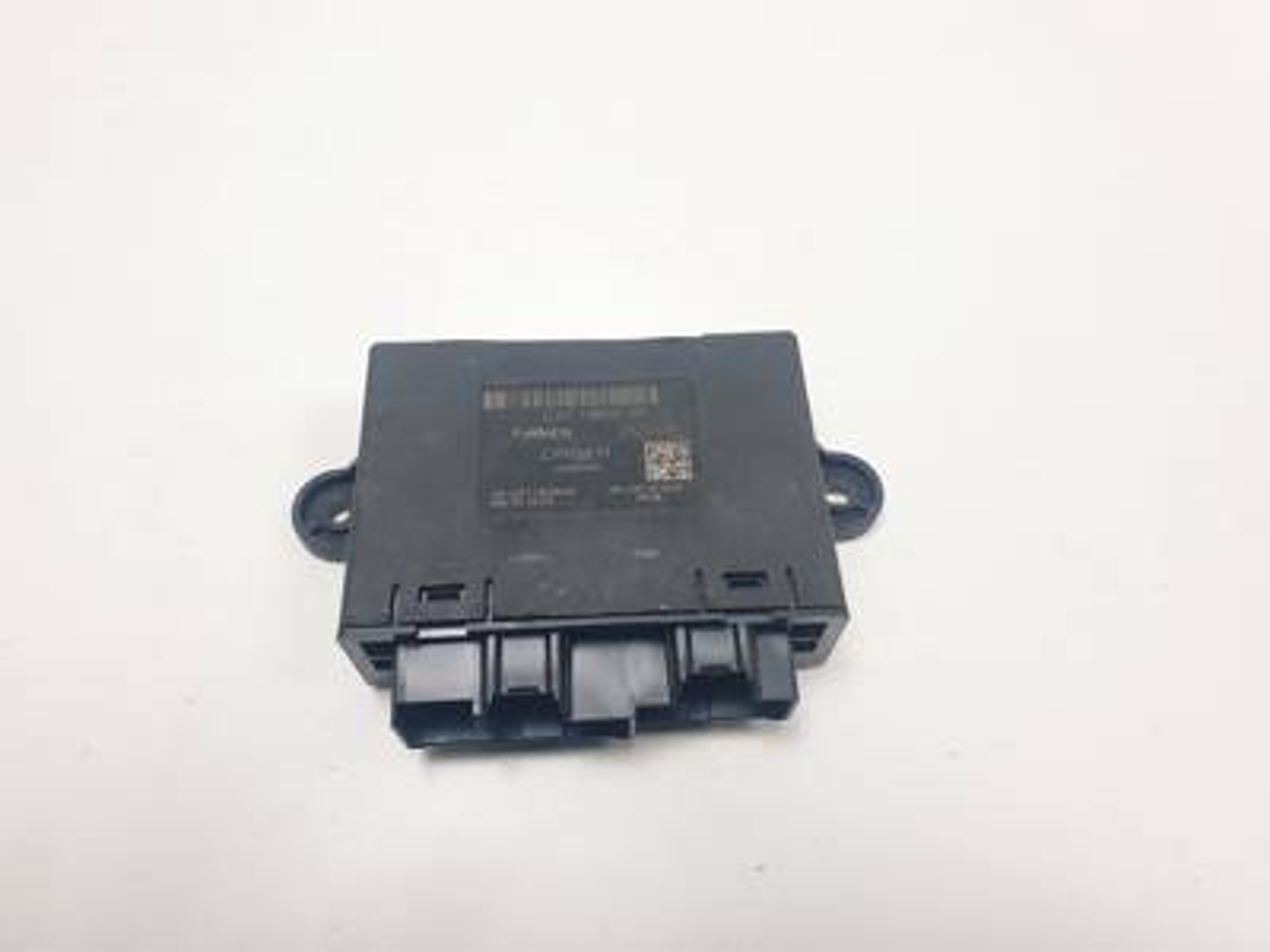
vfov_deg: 53.1
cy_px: 476
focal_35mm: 26
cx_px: 635
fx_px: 954
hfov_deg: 67.3
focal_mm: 4.3
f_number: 2.4
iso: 50
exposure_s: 1/268
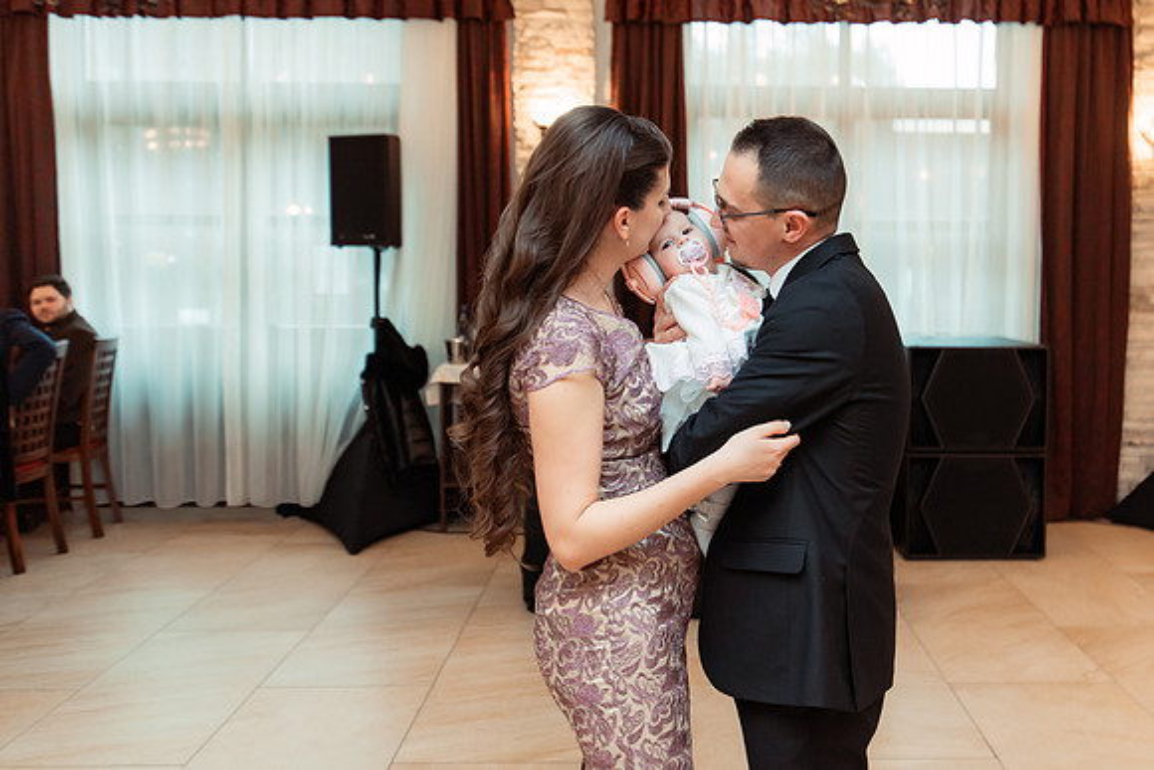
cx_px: 683
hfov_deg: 53.3
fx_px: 1142
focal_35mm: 36
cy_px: 325
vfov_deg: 37.2
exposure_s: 1/200
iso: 1250
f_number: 2.8
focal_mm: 30
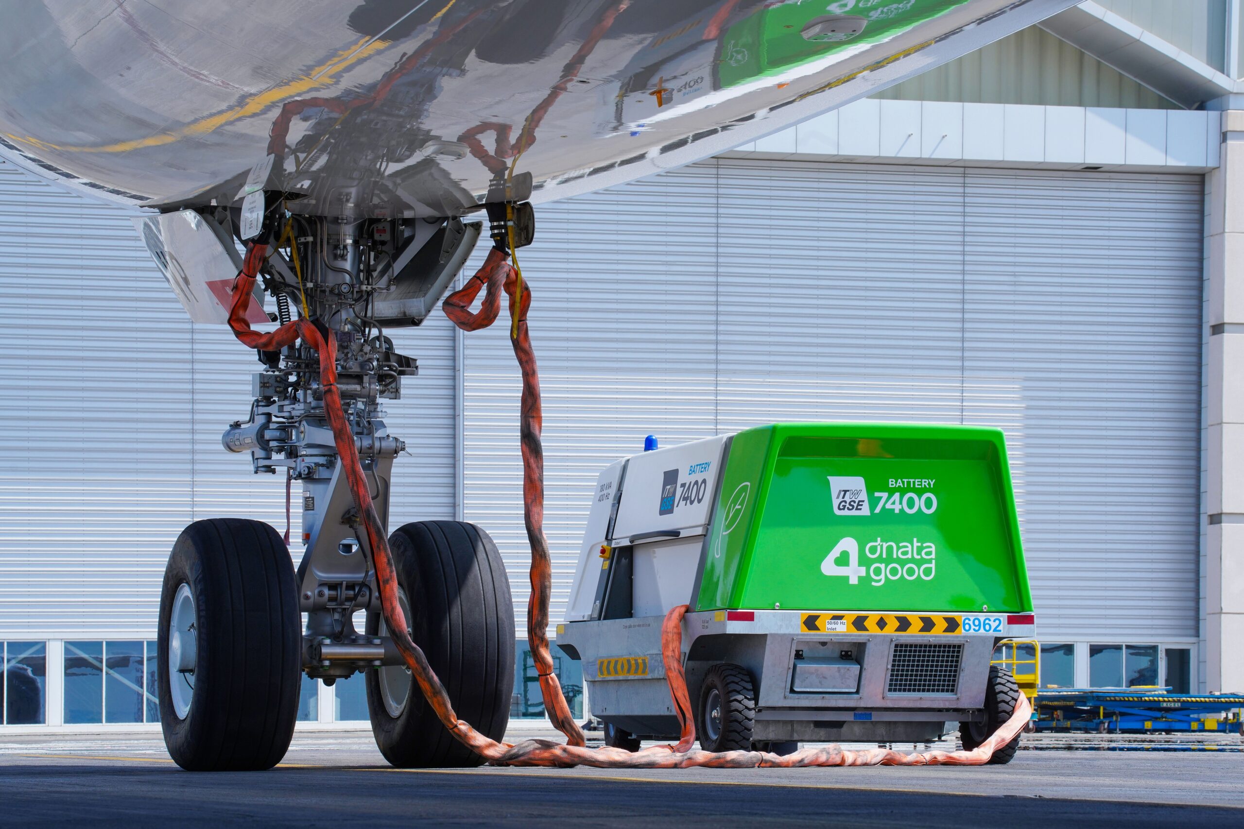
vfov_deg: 13.6
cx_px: 622
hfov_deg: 20.2
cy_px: 414
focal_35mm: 101
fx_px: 3490
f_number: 13
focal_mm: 101
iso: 250
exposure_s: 1/200
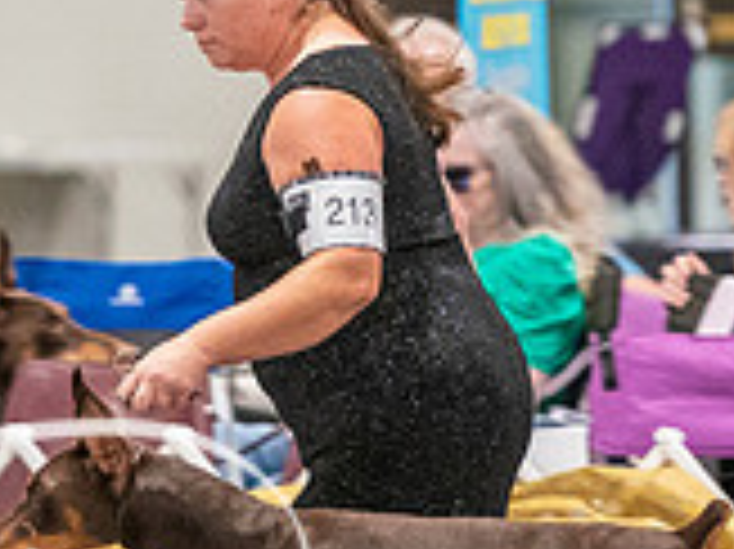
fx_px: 18709
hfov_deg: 2.2
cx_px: 103
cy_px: 96
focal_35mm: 883
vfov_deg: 1.7
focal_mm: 200
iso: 6400
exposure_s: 1/250
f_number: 2.8
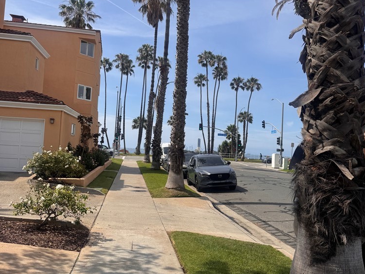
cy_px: 131
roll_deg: -1.8
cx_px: 187
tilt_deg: +3.1
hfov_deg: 55.3
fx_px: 348
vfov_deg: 42.9
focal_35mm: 33
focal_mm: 6.76
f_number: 1.78
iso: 80
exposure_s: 1/5348
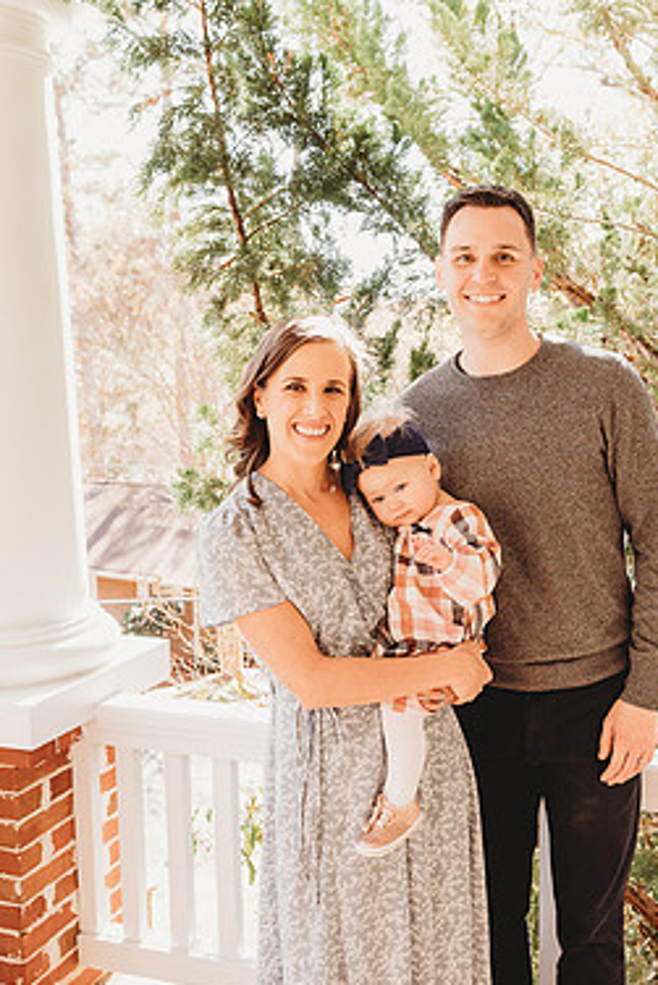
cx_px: 446
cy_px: 496
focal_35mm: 37
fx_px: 1013
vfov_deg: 51.9
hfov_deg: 35.6
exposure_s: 1/200
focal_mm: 24
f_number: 4.5
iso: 400
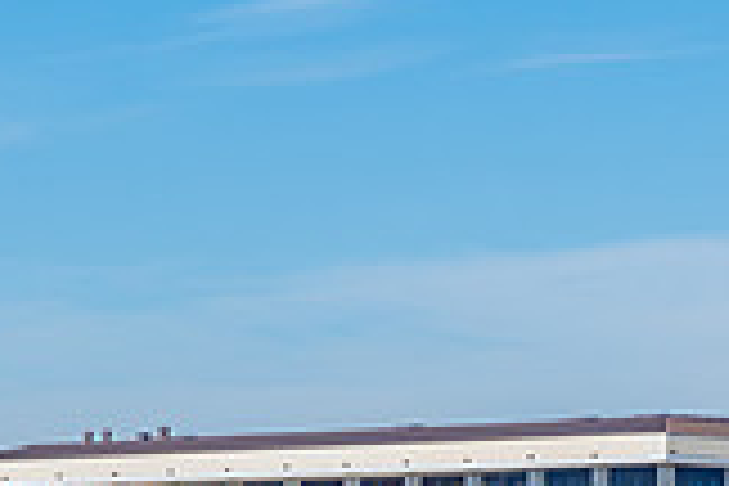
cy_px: 848
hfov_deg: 6.2
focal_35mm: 333
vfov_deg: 4.1
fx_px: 6743
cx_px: 423
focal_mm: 62
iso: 100
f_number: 11
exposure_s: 1/250
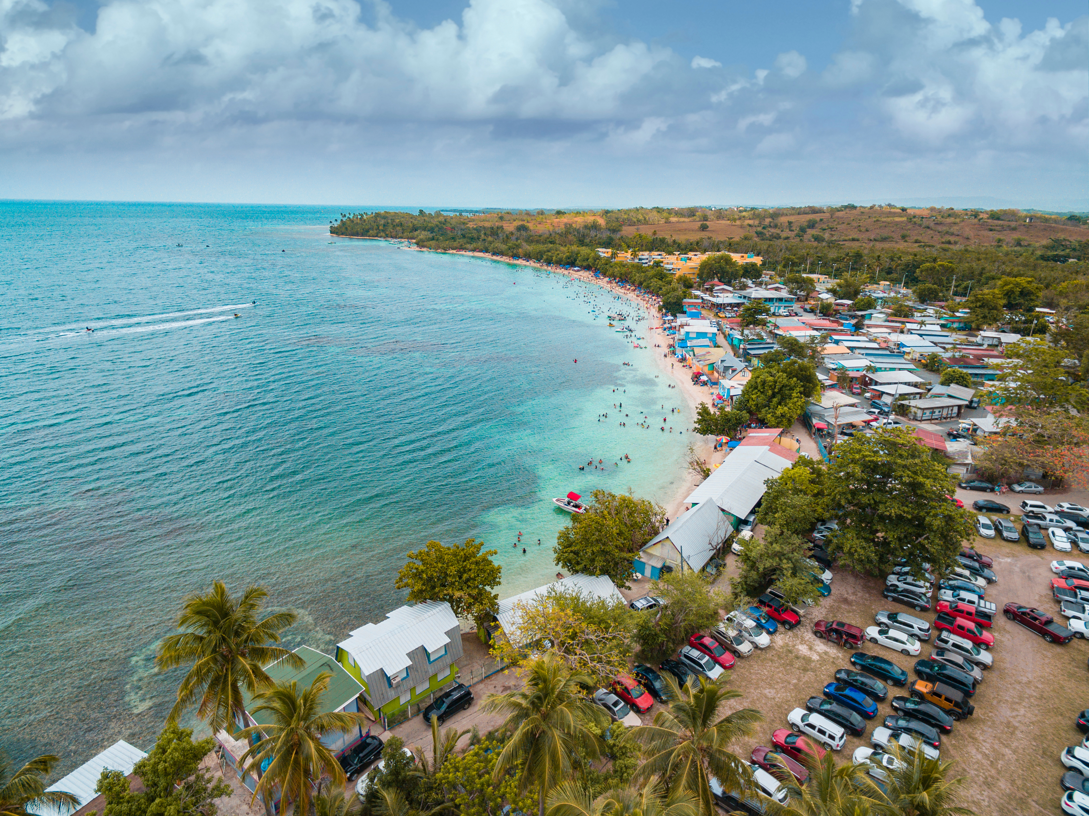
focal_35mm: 20
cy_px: 408
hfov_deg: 81.8
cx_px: 544
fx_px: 629
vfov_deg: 65.9
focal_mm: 3.6
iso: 100
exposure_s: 1/500
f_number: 2.8
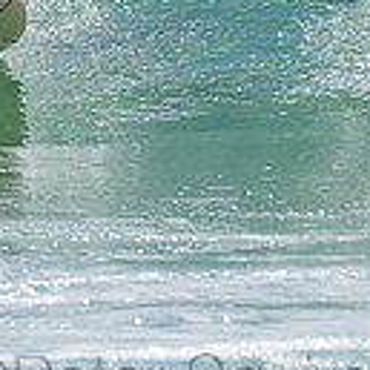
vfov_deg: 0.7
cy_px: -194
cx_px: -7
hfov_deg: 0.7
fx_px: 28406
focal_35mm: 2349
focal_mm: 500
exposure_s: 1/2000
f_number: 5.6
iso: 125
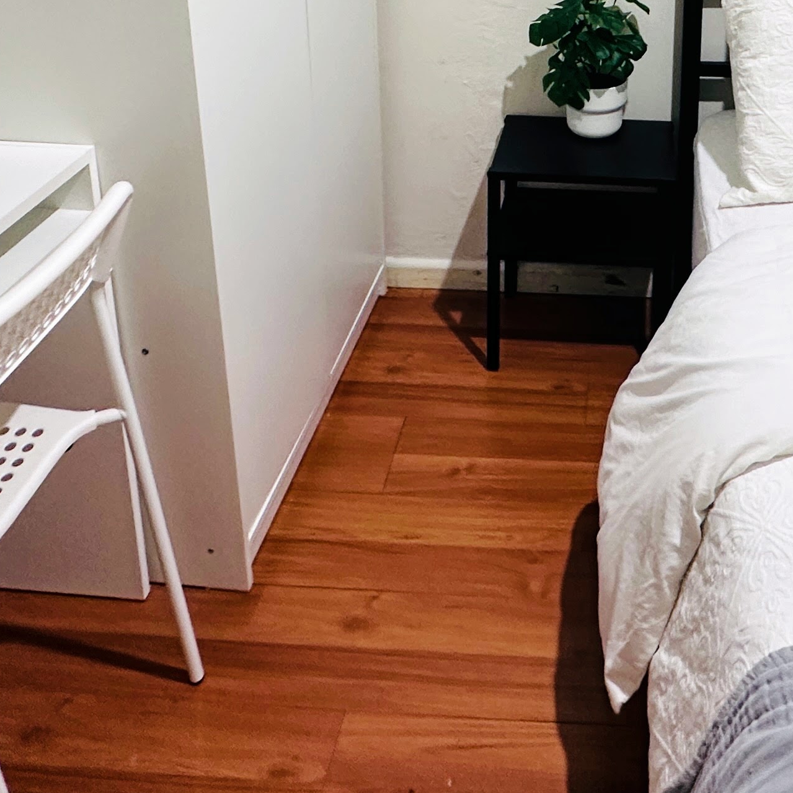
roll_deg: -1.0
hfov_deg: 41.8
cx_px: 577
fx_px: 1011
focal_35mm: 39
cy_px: -28
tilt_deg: -15.9
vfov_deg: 37.5
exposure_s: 1/50
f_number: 2.2
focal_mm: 2.22
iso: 200
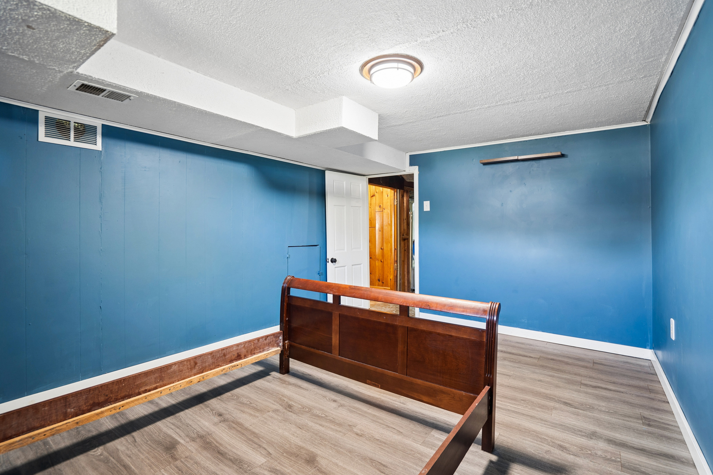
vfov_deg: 73.7
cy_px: 238
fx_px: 317
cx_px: 356
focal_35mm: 16
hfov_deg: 96.7
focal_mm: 16
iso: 200
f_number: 4
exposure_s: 1/6
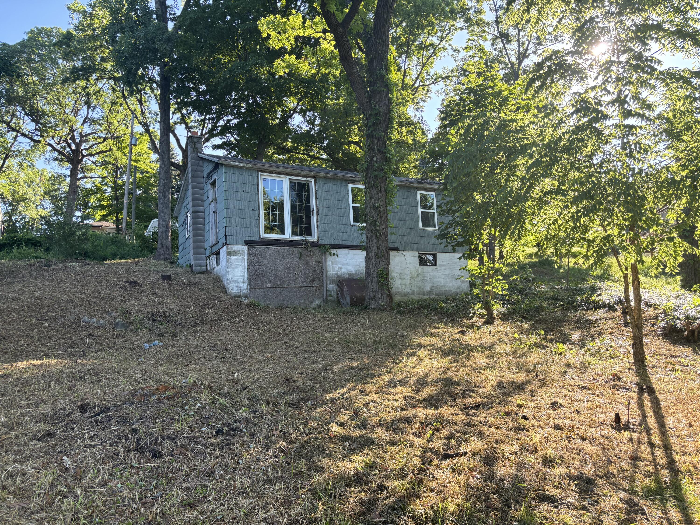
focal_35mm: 26
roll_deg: +3.0
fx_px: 526
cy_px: 262
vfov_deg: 53.1
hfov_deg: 67.3
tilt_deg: +7.4
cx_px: 350
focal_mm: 5.96
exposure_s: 1/391
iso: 50
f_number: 1.6
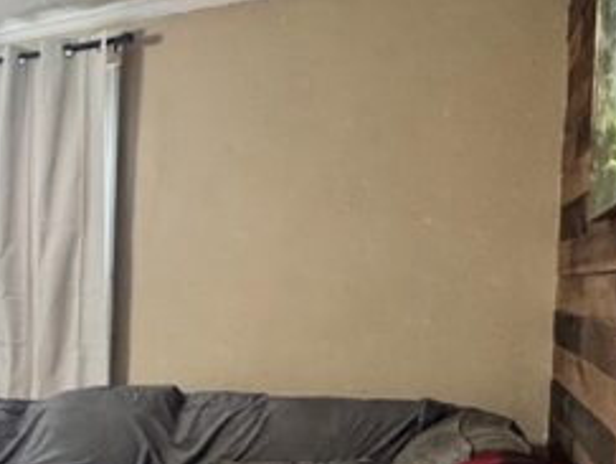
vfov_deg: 31.4
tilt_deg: -0.6
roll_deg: -2.0
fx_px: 820
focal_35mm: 46
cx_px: -137
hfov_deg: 33.1
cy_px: 309
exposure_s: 1/60
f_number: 2.2
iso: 200
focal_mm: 2.22
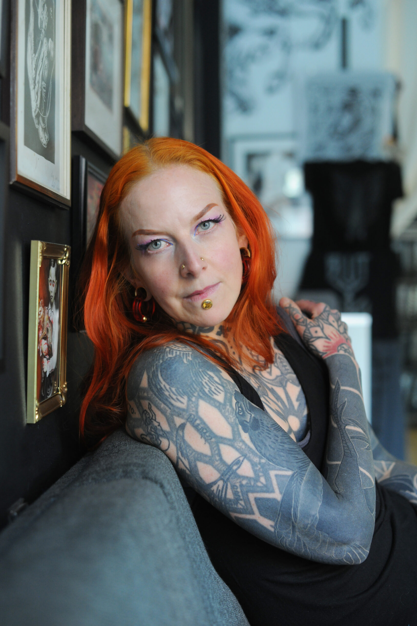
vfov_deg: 39.6
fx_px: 869
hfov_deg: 27.0
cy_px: 313
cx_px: 208
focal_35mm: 50
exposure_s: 1/20
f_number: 2.8
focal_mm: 50
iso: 1250
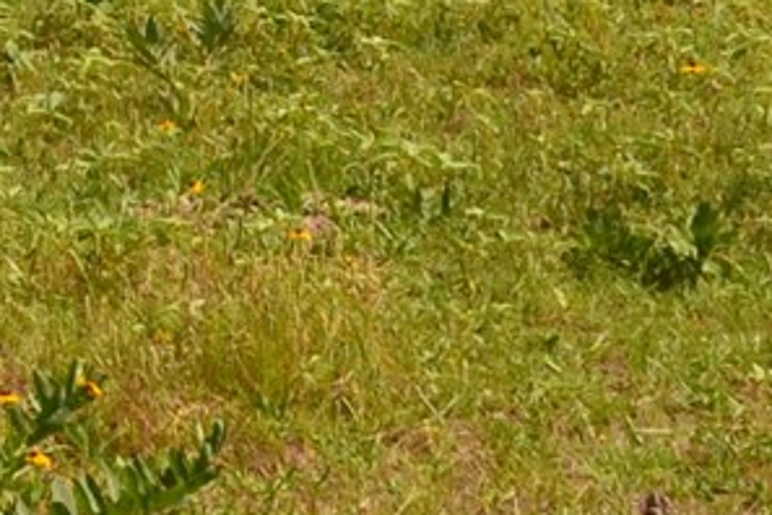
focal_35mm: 241
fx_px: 5168
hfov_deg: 7.9
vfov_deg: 5.6
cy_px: -499
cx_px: -1102
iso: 400
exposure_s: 1/500
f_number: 11
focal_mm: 22
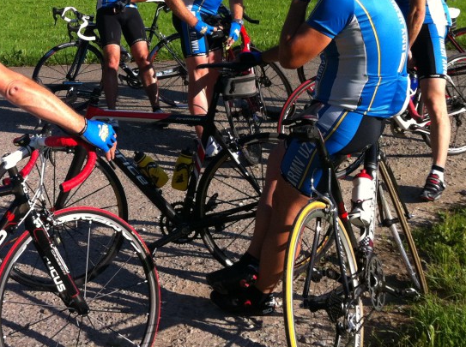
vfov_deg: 21.6
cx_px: 71
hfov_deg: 28.6
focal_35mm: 66
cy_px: 29
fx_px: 887
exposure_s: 1/914
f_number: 2.8
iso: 80
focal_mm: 3.85
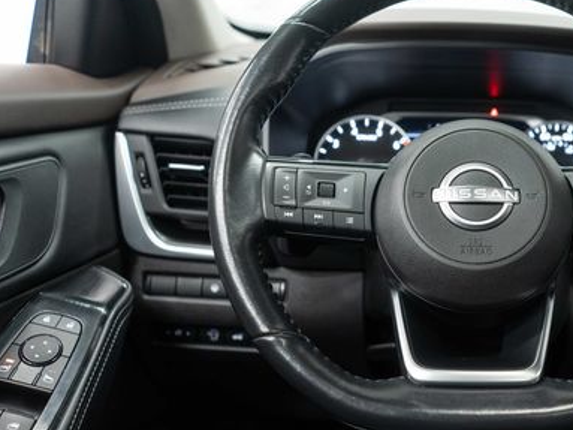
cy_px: 225
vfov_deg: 32.2
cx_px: 474
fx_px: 745
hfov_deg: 40.0
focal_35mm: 45
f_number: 3.2
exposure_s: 1/40
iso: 500
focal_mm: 28
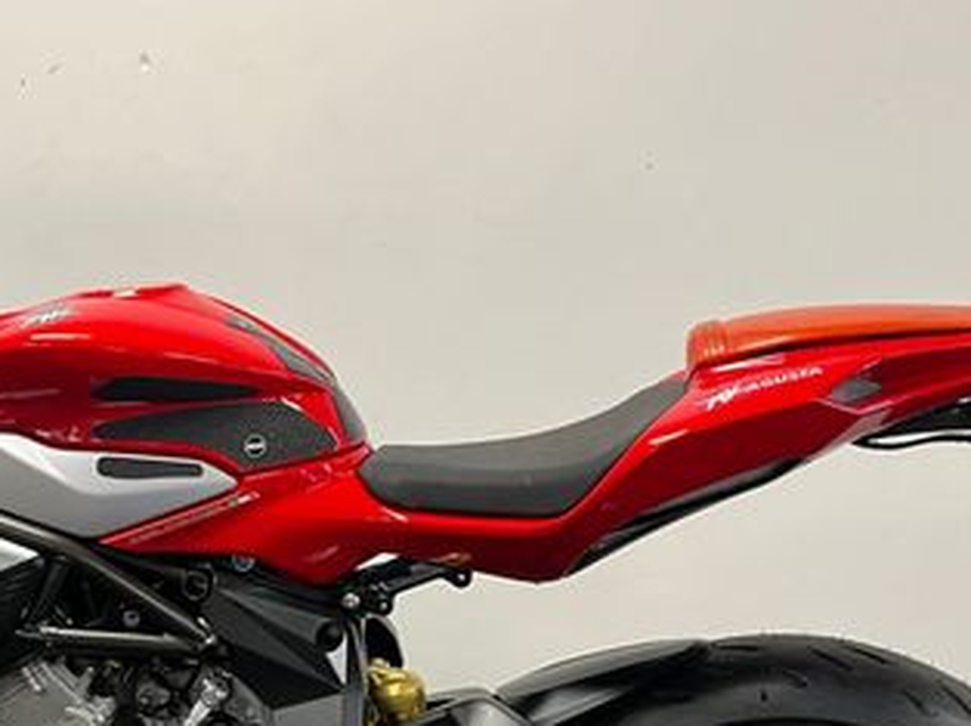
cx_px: 238
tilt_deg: -10.4
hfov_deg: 35.4
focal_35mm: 53
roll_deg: -1.2
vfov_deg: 26.8
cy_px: 618
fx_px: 1486
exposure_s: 1/50
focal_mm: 5.1
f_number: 1.6
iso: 100
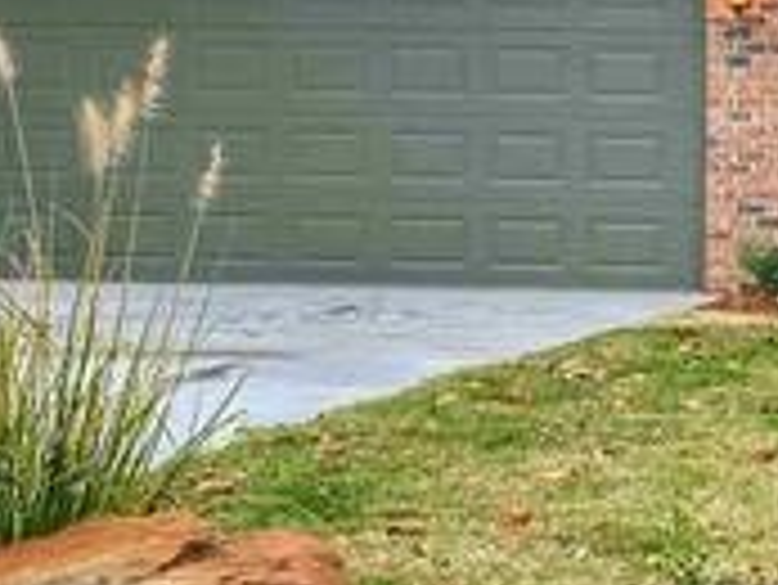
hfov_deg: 19.1
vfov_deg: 15.4
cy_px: 342
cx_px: 967
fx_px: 2159
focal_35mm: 96
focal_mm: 4.25
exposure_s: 1/126
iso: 32
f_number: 1.8
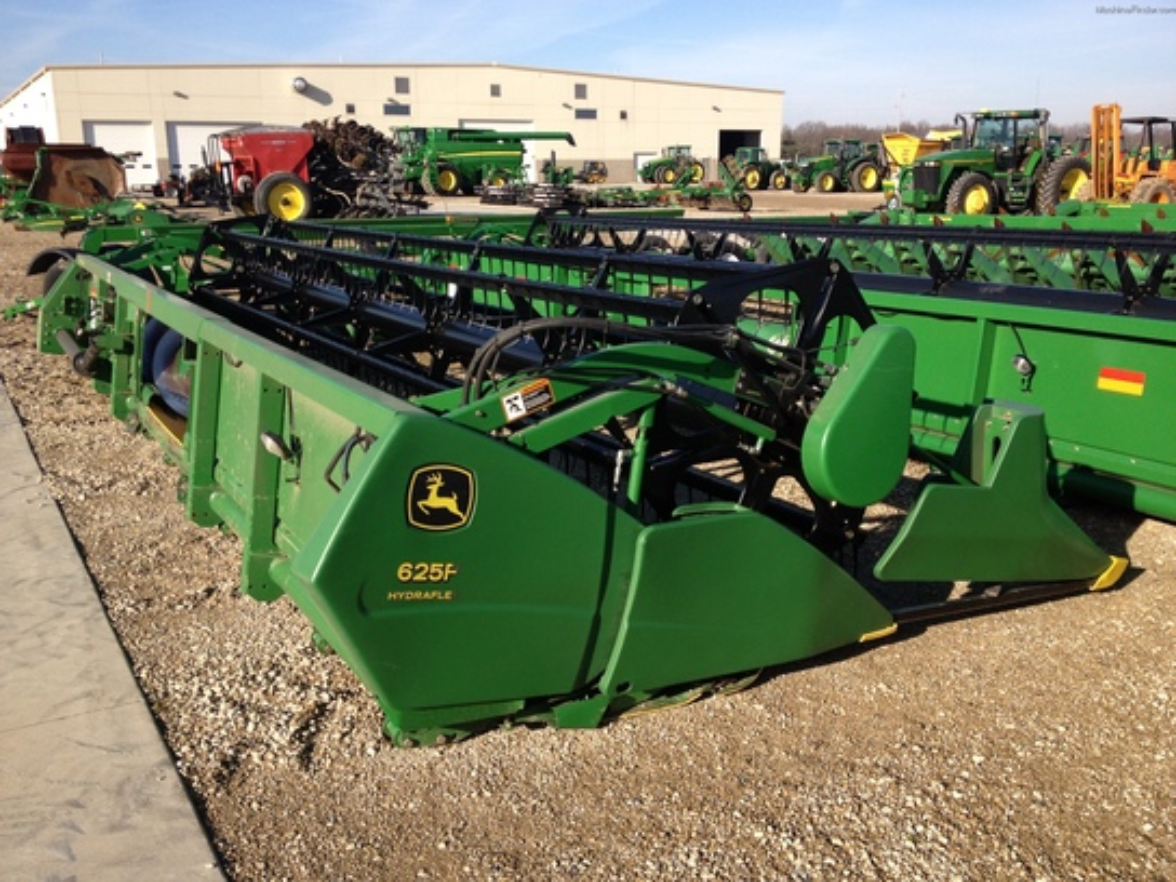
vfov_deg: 40.7
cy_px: 441
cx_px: 588
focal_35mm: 35
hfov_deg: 52.6
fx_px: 1189
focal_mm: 4.28
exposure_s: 1/1255
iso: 50
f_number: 2.4
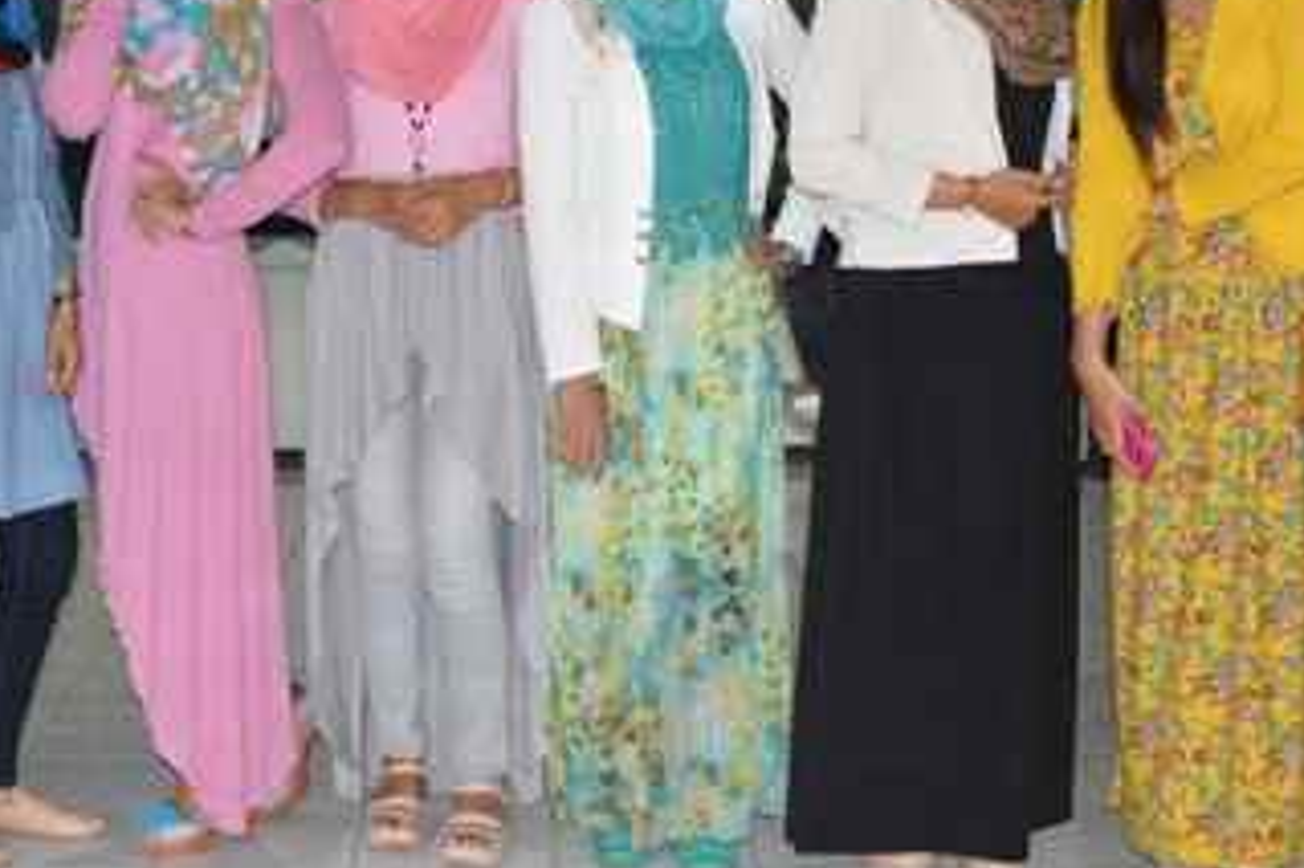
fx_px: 2498
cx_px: 501
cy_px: 350
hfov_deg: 29.2
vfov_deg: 19.7
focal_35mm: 69
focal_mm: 23
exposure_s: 1/60
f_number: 3.8
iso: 720
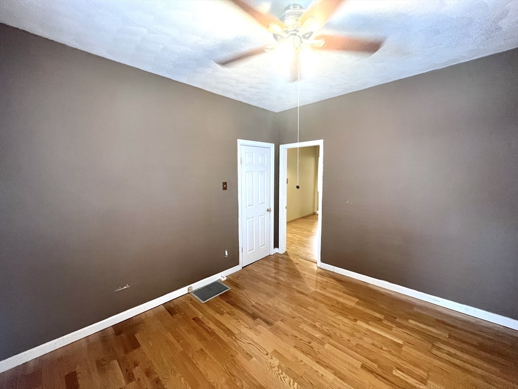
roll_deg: +0.2
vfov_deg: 89.9
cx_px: 259
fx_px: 195
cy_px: 194
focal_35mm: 13
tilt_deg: -5.5
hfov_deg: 106.2
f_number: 1.8
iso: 500
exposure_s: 1/60
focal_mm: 1.57
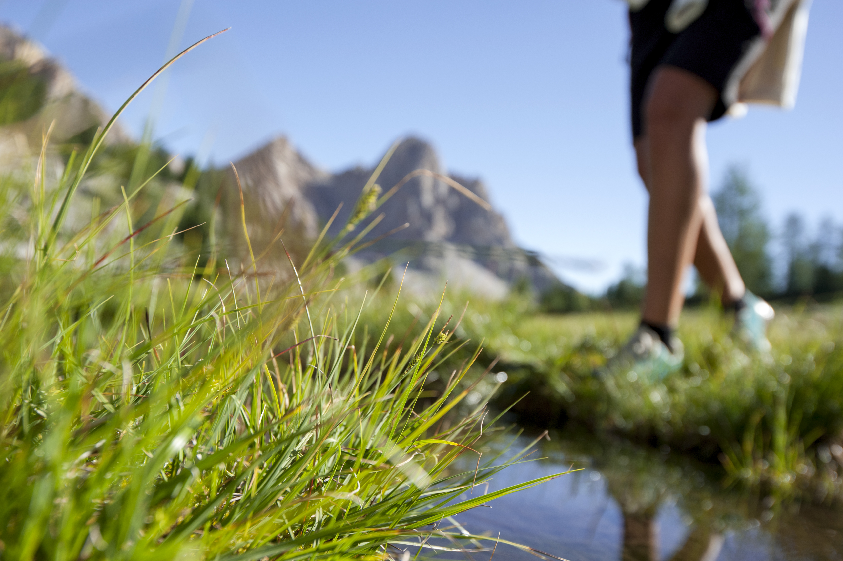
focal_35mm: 32
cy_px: 280
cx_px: 422
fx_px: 749
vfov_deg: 41.1
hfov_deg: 58.7
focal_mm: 32
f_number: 5.6
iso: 200
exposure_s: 1/500
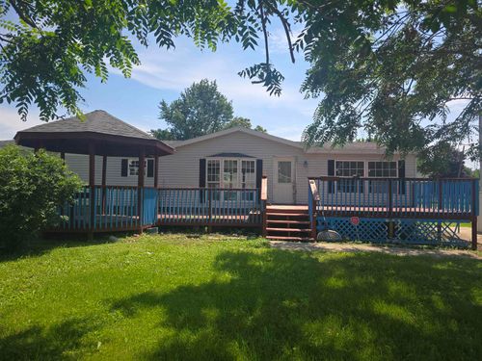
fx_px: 320
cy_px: 180
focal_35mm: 23
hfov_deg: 73.9
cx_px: 241
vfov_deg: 58.9
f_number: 1.7
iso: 12
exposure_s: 1/607
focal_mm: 6.3
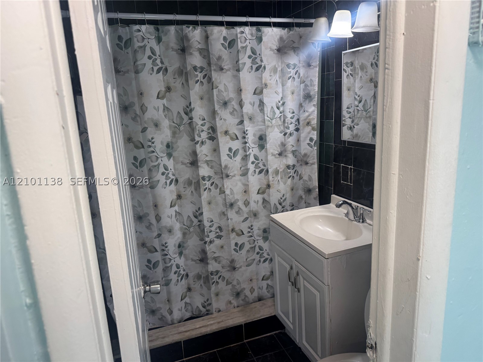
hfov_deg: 71.6
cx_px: 242
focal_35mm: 24
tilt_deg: -14.7
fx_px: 335
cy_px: 181
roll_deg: +3.6
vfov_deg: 56.8
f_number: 1.78
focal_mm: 6.76
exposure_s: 1/120
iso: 100
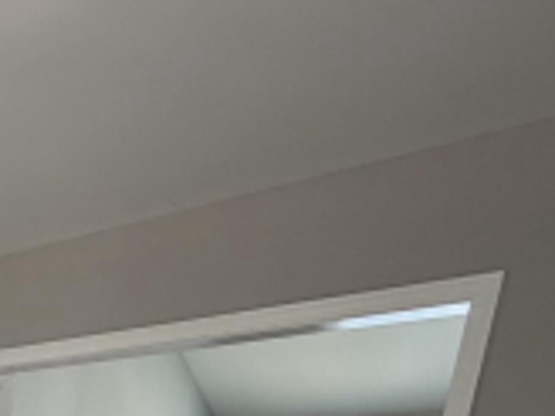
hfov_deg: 26.0
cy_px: 805
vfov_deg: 18.3
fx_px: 914
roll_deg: -3.4
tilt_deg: -14.8
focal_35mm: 57
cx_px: -252
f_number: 2.2
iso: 125
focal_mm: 2.22
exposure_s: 1/120
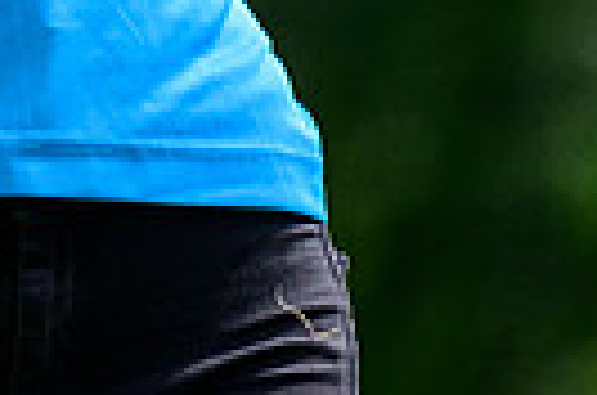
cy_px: -594
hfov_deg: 1.0
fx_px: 34560
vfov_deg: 0.7
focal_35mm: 2089
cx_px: -448
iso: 1000
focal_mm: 400
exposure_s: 1/3200
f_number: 5.6
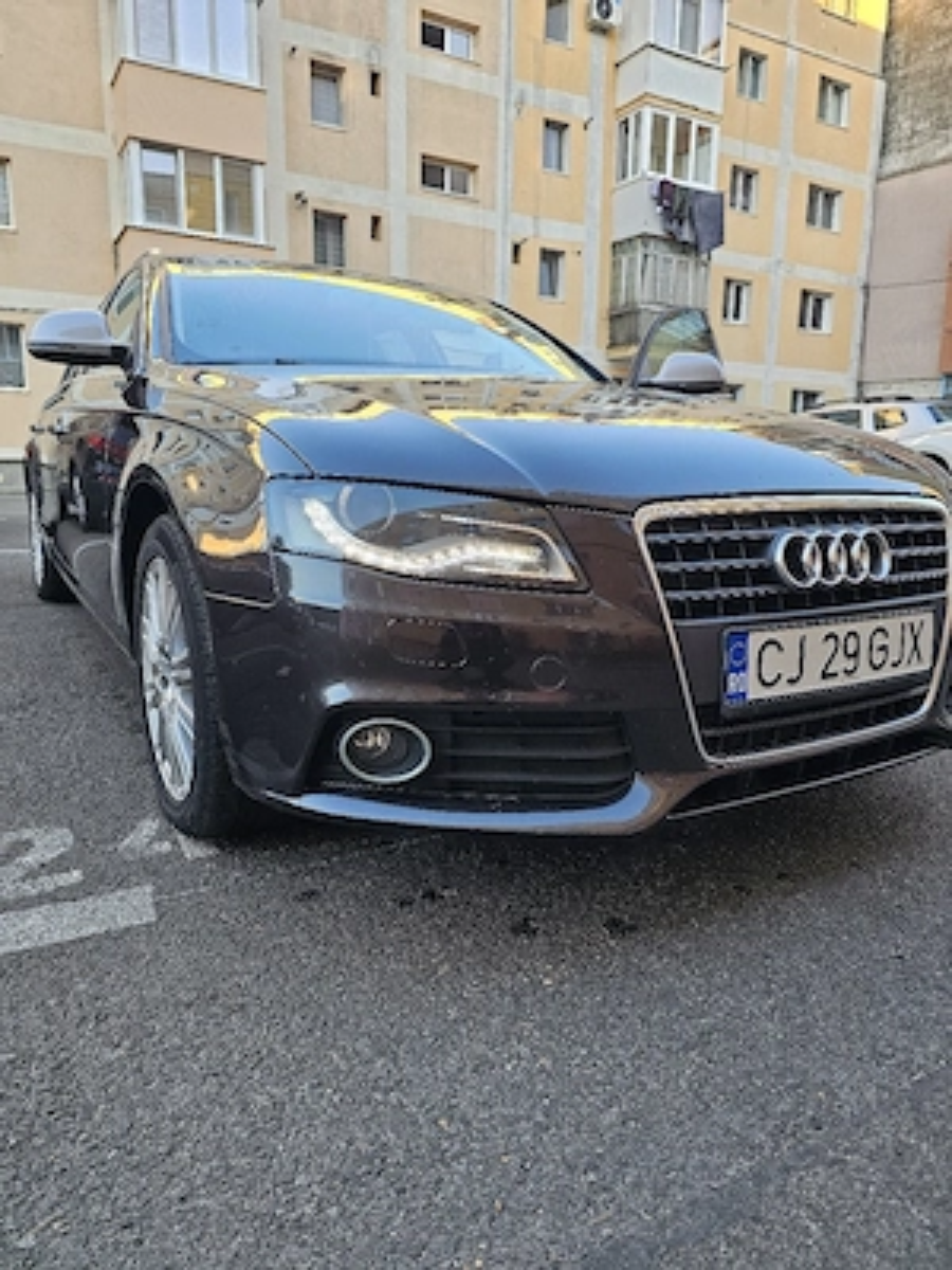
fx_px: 843
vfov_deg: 73.9
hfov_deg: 58.9
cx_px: 476
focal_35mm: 23
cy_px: 635
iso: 80
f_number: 1.7
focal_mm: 6.3
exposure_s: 1/182
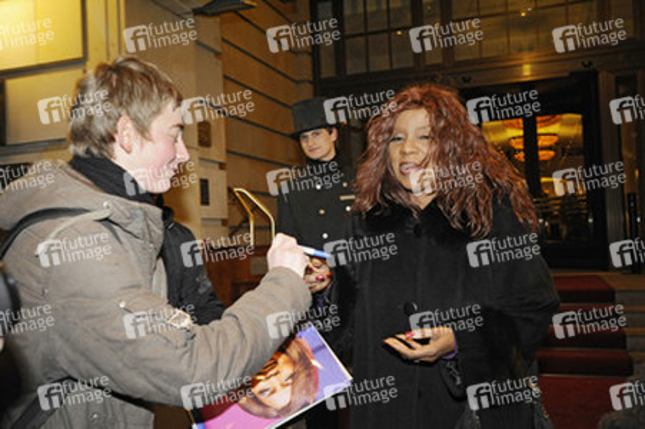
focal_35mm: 36
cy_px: 214
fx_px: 645
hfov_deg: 53.2
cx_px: 322
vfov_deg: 36.8
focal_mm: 36
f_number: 6.3
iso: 2000
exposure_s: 1/80
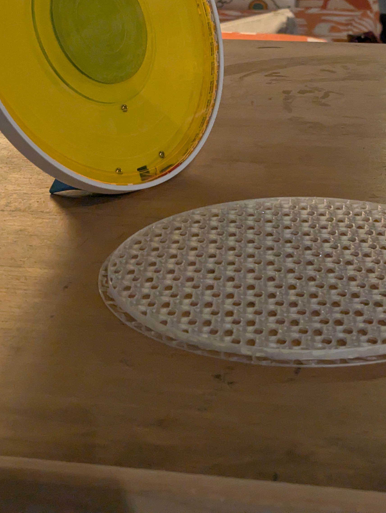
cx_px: 260
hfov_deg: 17.2
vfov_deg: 22.2
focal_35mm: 86
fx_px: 1275
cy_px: 54
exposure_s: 1/120
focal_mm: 6.81
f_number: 1.85
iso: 1020
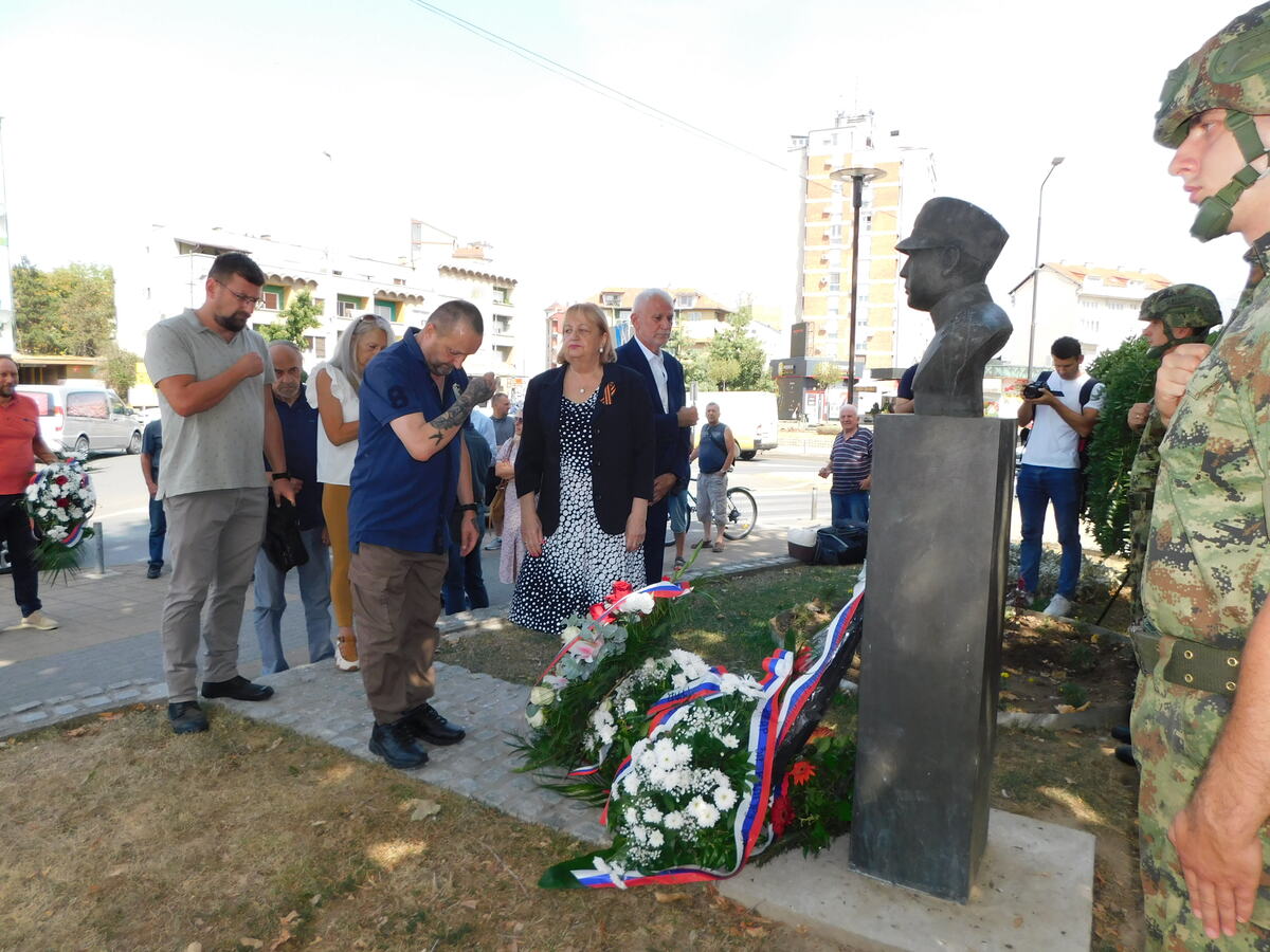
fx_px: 844
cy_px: 476
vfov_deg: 58.9
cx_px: 635
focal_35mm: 23
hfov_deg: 73.9
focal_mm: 4
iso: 125
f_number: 3
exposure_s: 1/400
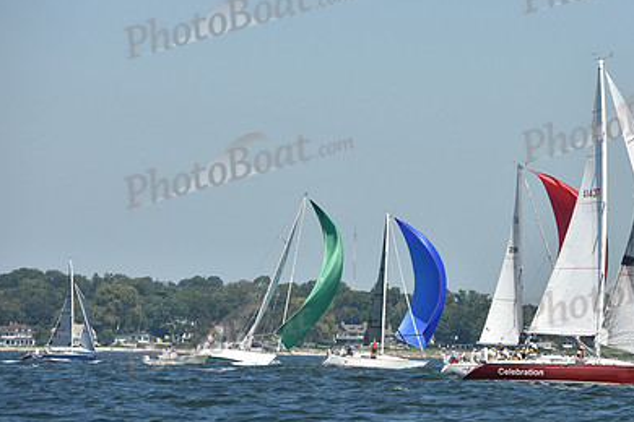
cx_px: 439
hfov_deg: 7.1
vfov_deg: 4.7
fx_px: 5107
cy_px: 228
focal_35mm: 290
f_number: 8
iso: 250
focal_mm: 195
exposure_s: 1/1250
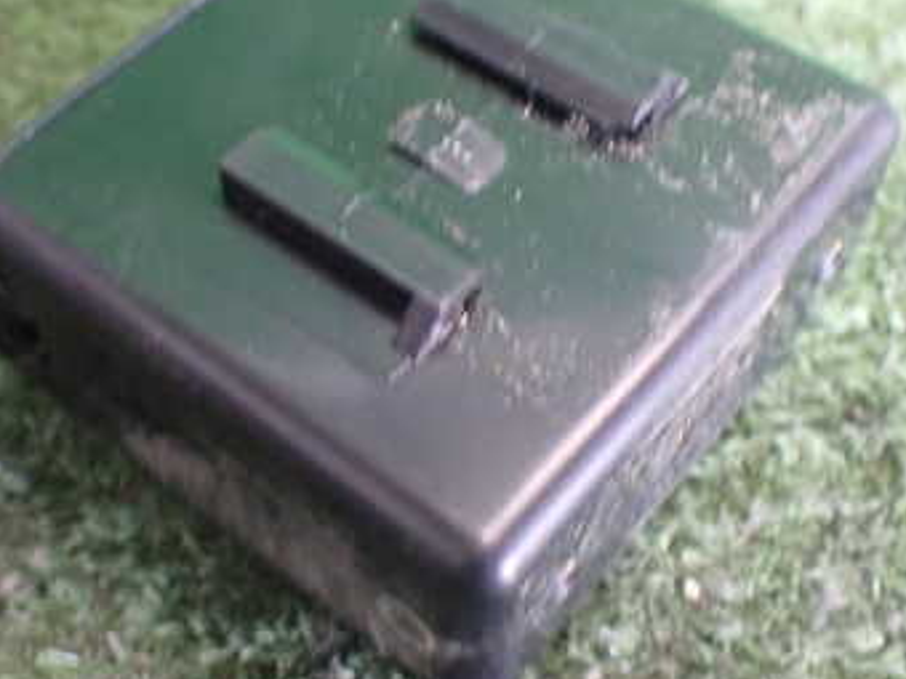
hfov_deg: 36.0
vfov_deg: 27.5
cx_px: 365
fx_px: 1387
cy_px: 357
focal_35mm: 53
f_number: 2.3
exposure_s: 1/50
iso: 800
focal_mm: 5.4
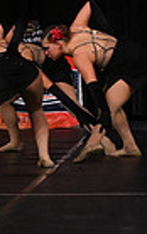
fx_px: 1819
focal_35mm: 284
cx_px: -301
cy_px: 27
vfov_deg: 7.4
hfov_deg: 4.4
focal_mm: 45
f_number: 4
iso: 8000
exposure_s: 1/1000
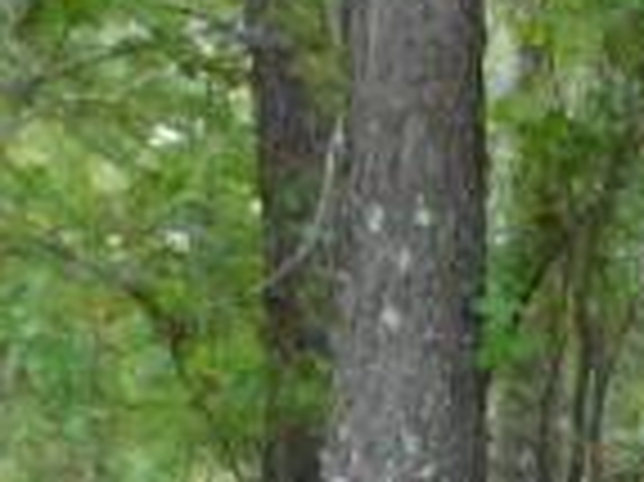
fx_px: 1915
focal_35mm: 103
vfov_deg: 13.7
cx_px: 1216
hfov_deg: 15.8
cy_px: 658
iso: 125
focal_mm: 4
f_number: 3
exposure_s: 1/60
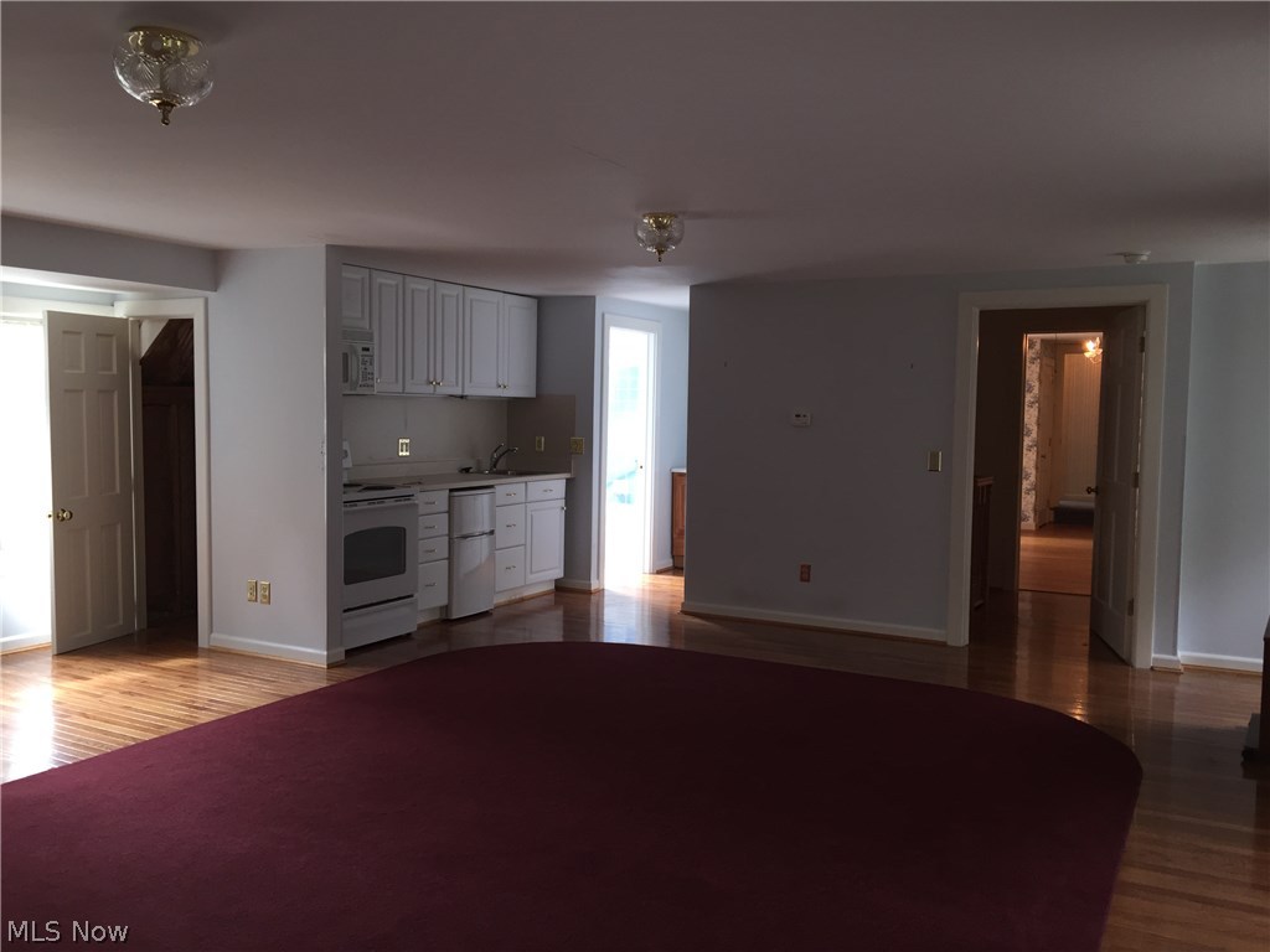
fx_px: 1064
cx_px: 635
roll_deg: -1.6
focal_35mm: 29
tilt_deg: -4.7
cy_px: 476
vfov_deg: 48.2
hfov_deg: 61.7
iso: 64
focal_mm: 4.15
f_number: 2.2
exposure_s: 1/30
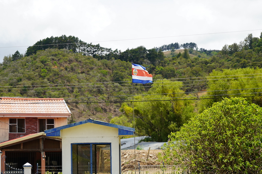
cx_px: 119
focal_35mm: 93
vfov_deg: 14.7
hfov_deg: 21.9
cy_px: 115
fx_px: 677
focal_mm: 70
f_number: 5.6
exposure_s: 1/160
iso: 100
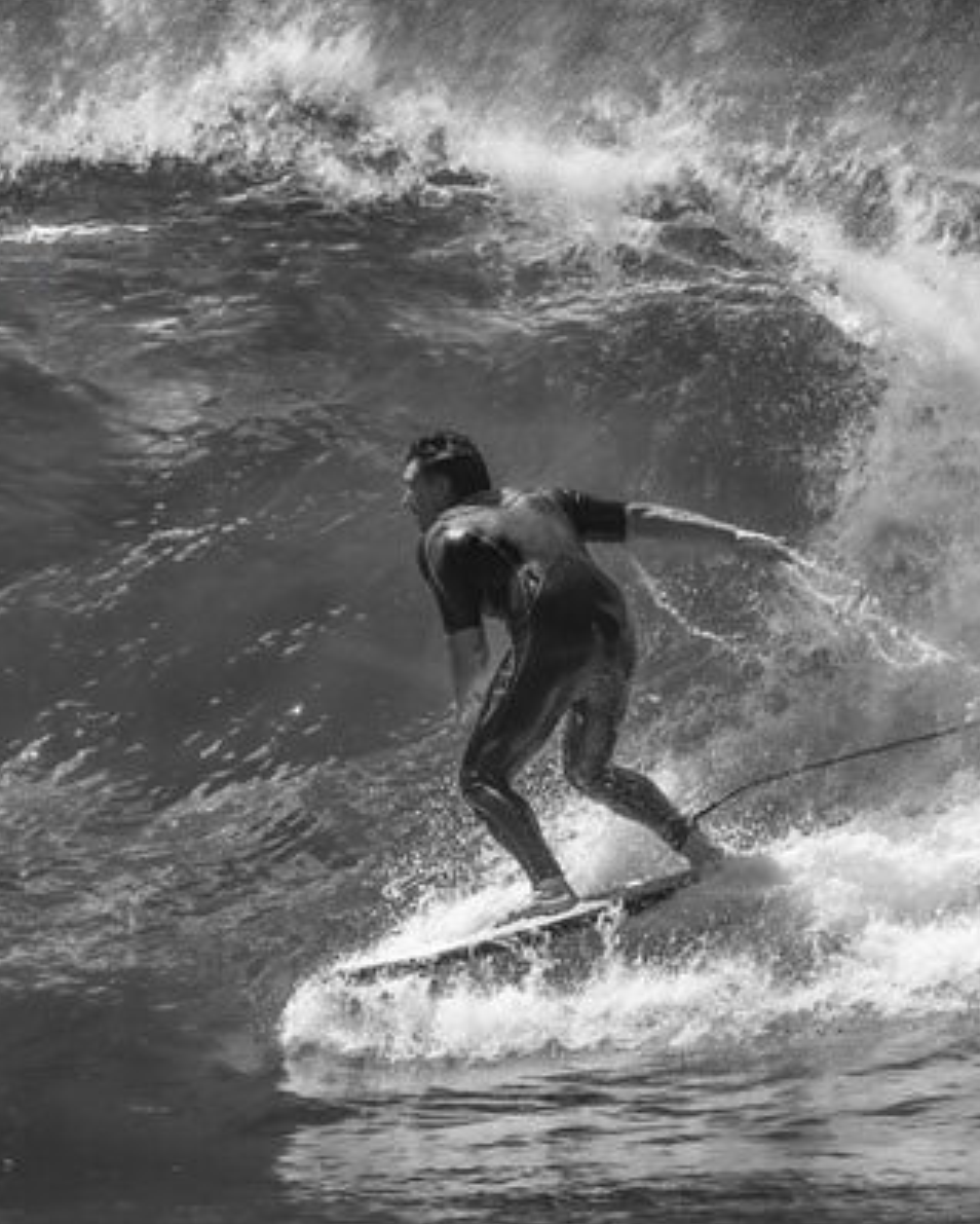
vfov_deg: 2.7
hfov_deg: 2.2
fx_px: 25649
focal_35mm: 708
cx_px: 504
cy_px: 612
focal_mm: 500
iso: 200
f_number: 5.6
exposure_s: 1/6400
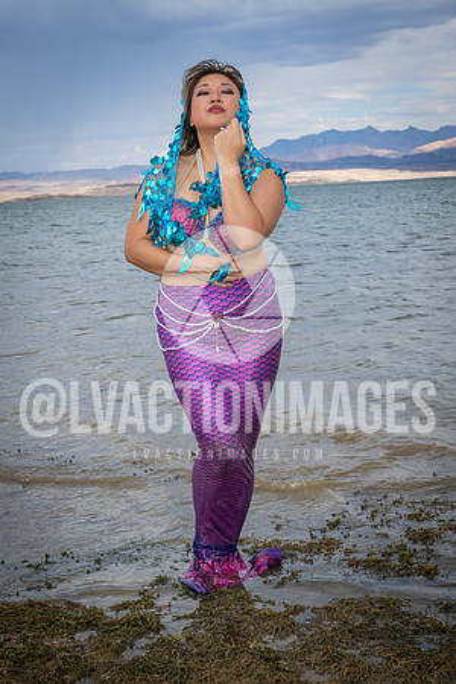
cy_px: 342
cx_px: 228
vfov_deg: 33.4
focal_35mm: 60
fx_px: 1140
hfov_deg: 22.6
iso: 64
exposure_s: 1/250
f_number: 10
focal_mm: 60
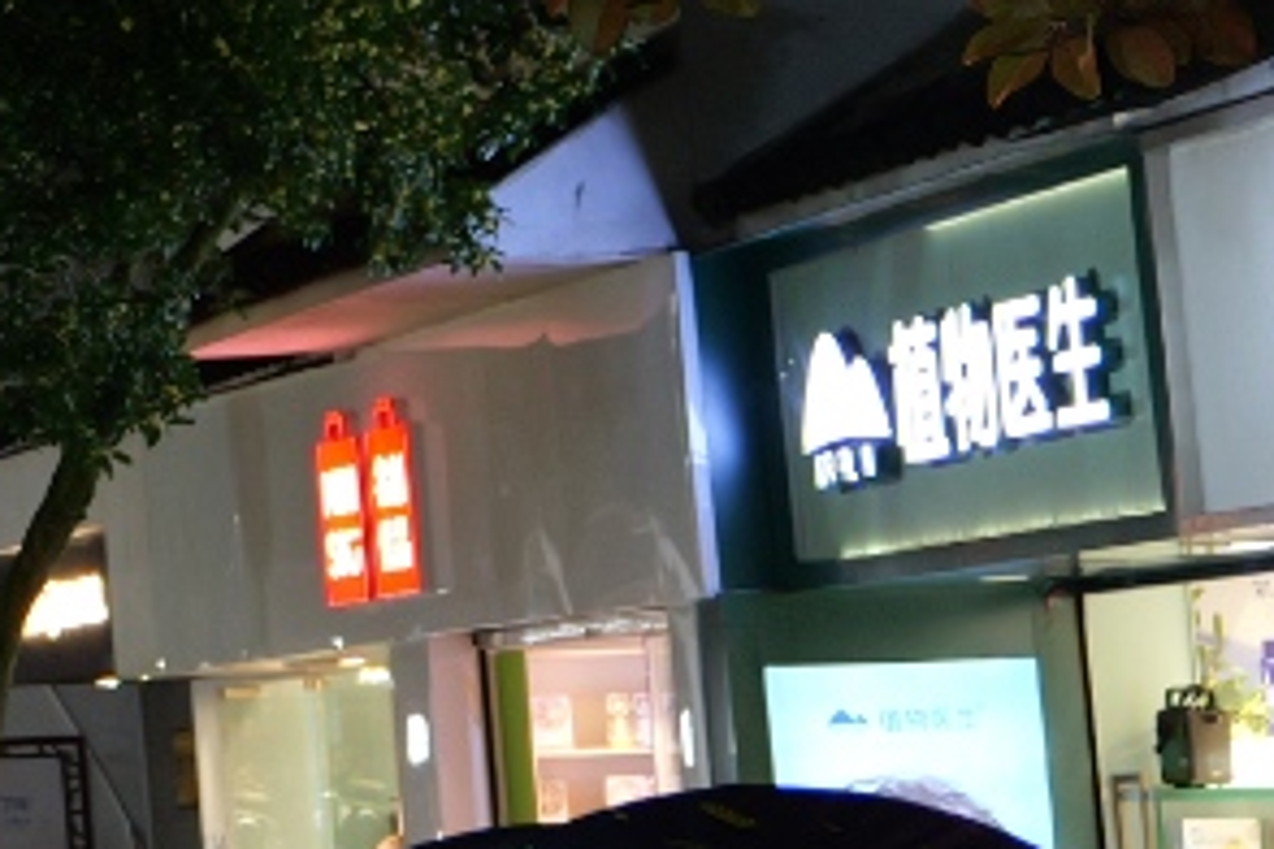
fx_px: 7502
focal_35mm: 212
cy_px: -130
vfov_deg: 6.4
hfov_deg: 8.6
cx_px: -2006
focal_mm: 39
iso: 1250
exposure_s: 1/200
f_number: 2.8
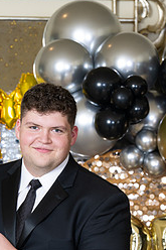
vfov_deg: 6.0
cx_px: 26
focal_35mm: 345
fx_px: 2389
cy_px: 215
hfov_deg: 4.0
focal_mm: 190
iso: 320
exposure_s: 1/100
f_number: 8
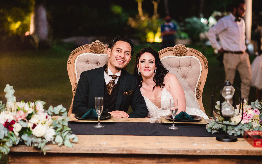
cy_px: 82
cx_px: 131
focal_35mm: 87
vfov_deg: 15.0
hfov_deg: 23.8
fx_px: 621
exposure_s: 1/125
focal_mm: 85
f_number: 2.5
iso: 1250
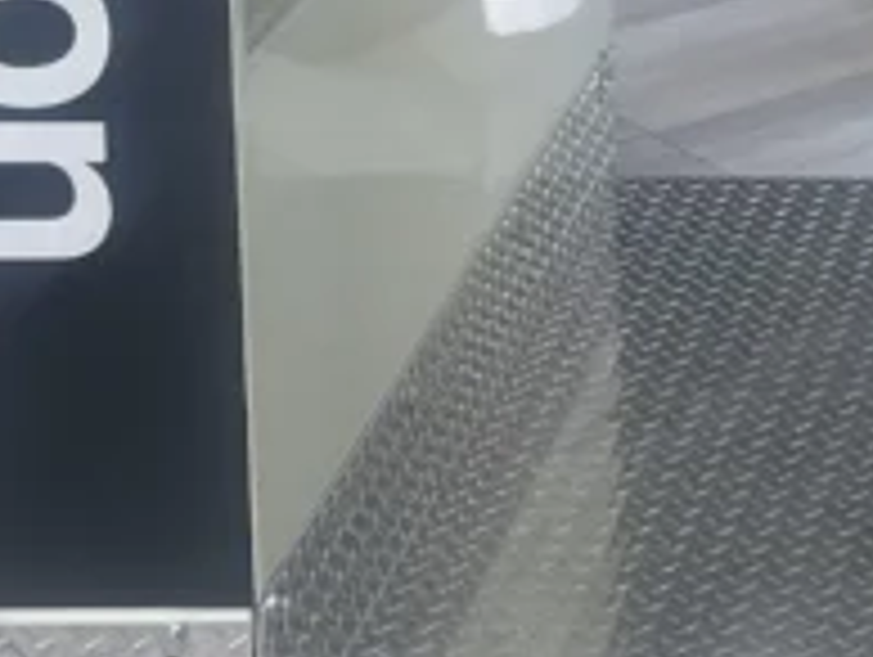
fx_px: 3459
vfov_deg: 10.1
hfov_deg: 13.5
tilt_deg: -8.6
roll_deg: -0.2
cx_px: 1346
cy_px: -652
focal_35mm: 137
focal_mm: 5.1
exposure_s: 1/121
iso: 40
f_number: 1.6
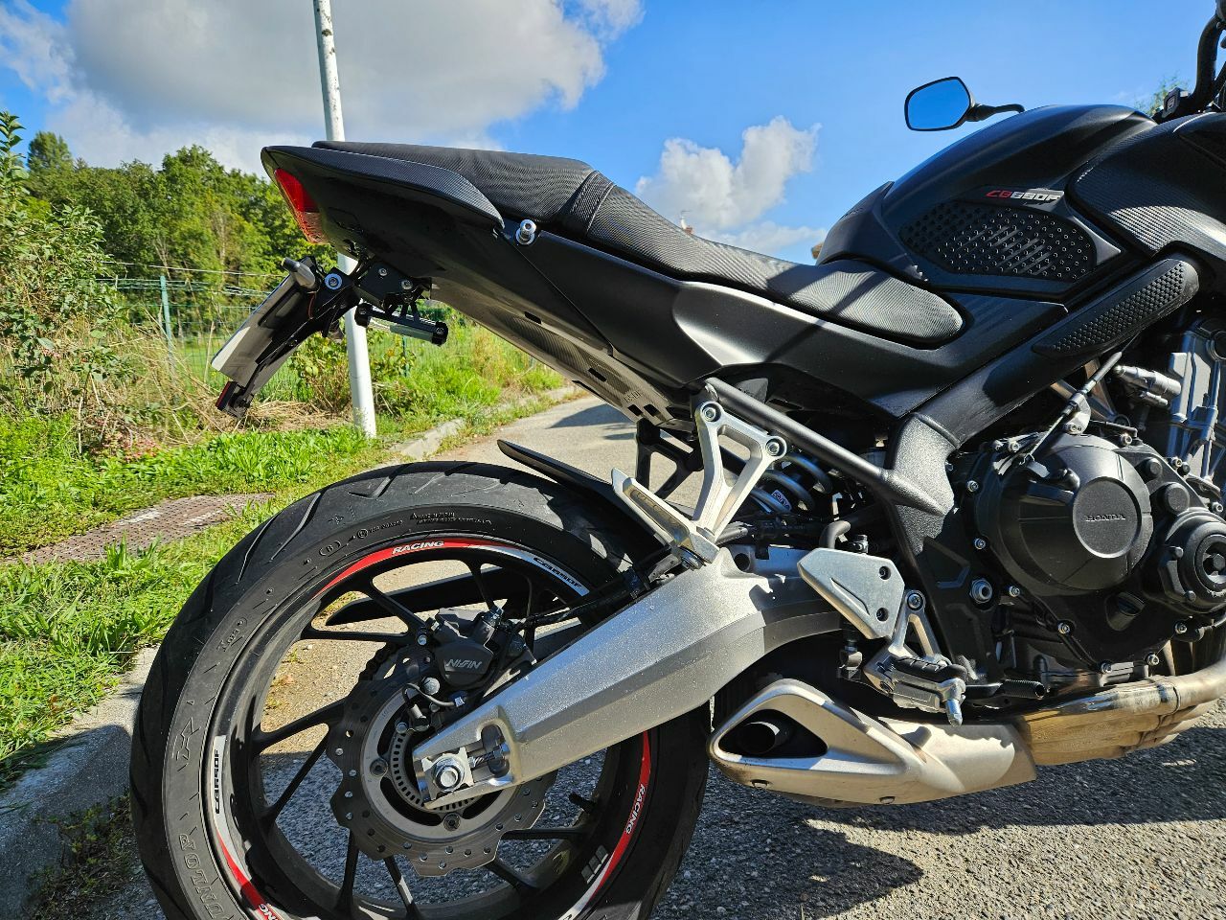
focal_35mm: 23
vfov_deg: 58.9
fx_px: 815
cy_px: 460
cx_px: 613
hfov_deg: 73.9
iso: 32
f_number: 1.8
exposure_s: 1/1484
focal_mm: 5.4
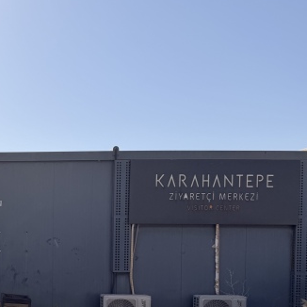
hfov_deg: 28.9
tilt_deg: -2.0
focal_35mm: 52
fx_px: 522
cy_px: 265
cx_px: -50
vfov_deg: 31.5
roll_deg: +0.4
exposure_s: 1/7353
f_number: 1.78
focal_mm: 6.76
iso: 80
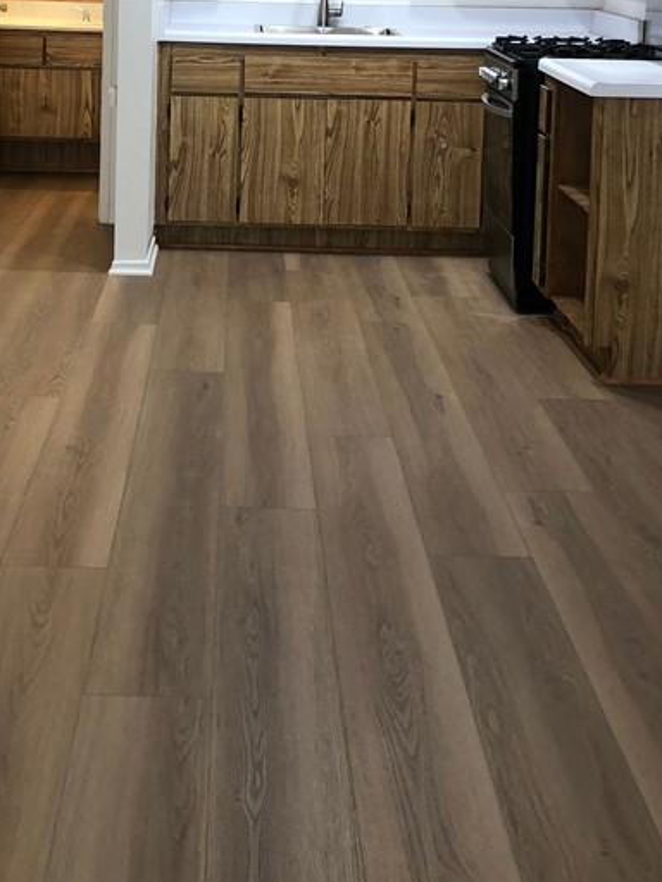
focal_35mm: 56
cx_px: 245
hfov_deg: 26.0
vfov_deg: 32.8
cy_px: 107
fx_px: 1428
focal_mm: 4
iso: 32
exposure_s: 1/24
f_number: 1.8
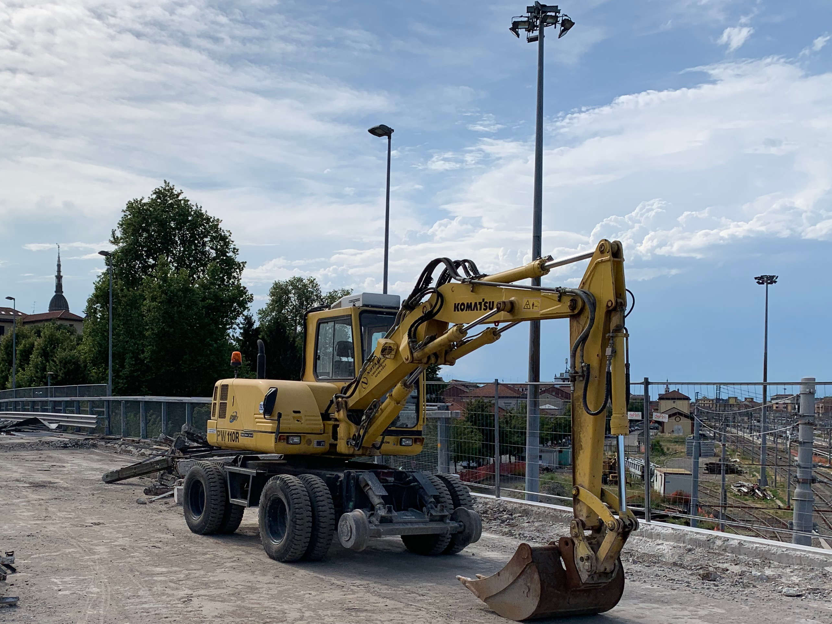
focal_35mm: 41
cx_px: 286
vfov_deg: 34.6
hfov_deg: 45.2
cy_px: 445
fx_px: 985
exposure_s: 1/3650
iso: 25
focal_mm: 4.25
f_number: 1.8
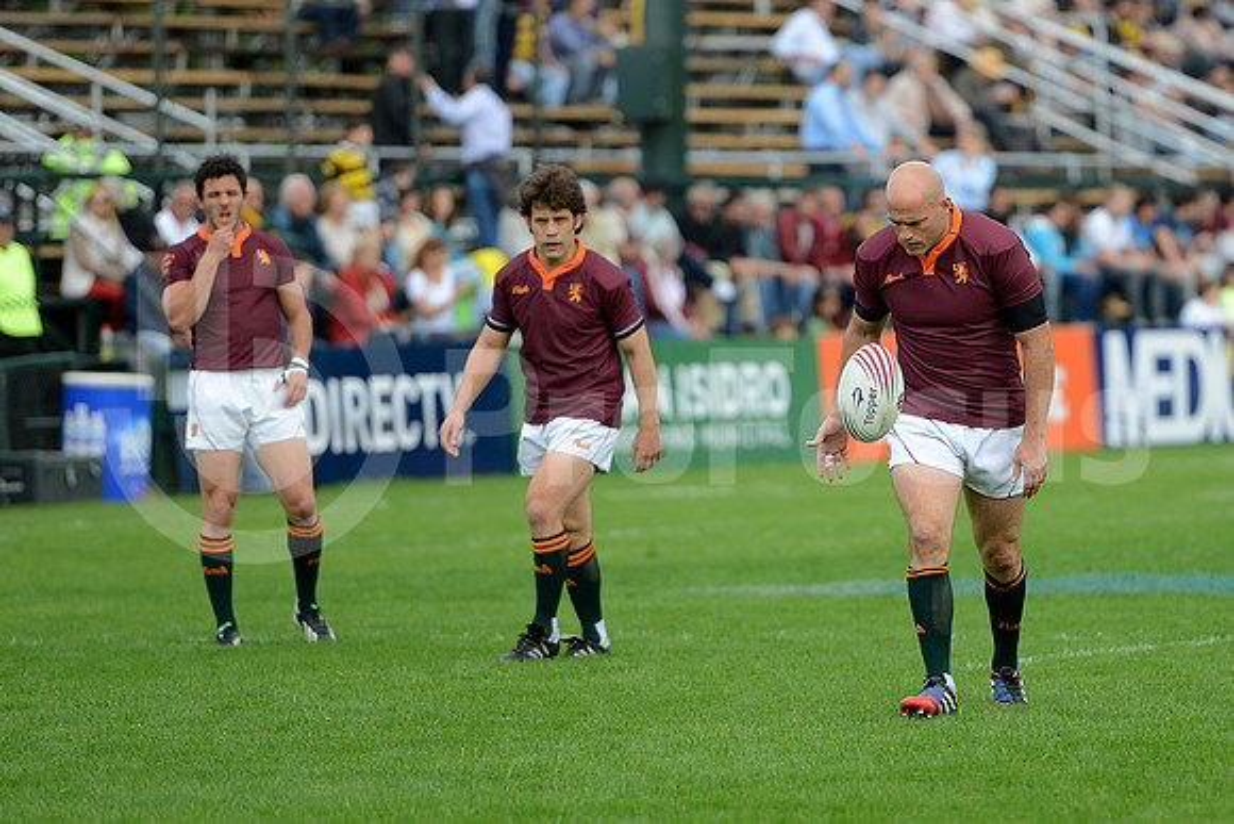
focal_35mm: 195
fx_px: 6685
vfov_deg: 7.0
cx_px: 617
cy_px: 412
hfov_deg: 10.5
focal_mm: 195
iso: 250
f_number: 2.8
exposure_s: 1/1000
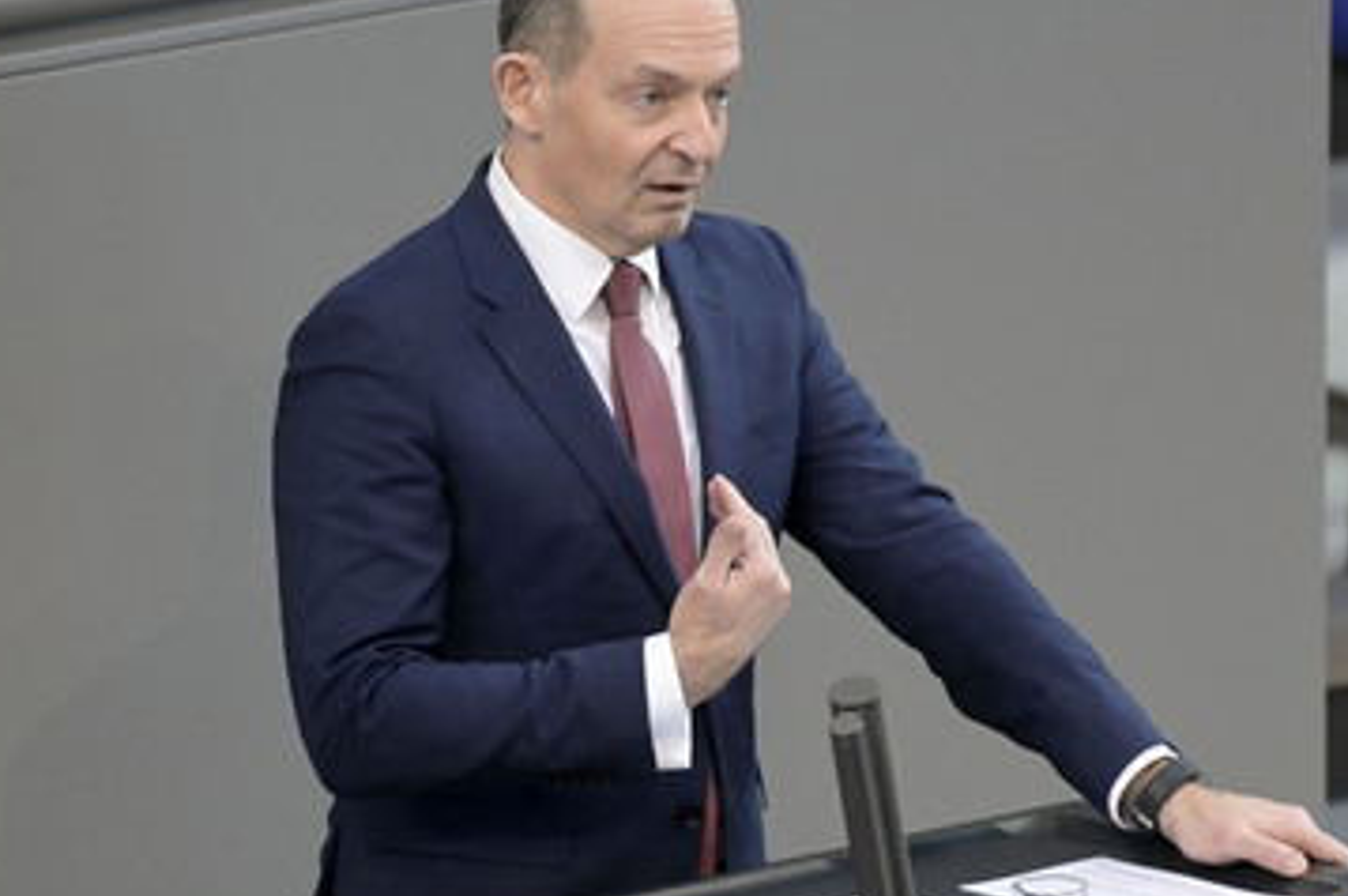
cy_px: 429
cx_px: 616
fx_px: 18854
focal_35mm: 504
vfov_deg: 2.7
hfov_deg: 4.1
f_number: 5.6
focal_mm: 400
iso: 8000
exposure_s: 1/400
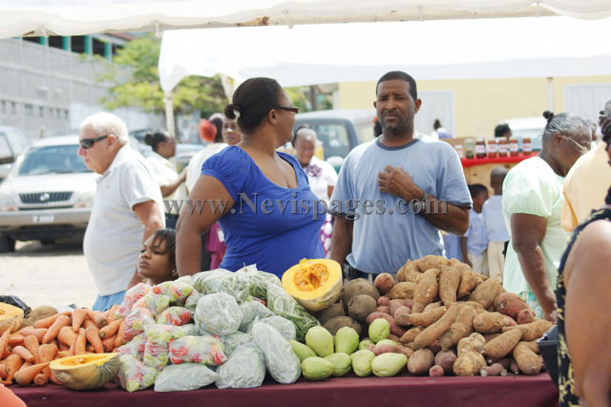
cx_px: 306
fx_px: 1908
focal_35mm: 112
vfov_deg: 12.2
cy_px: 204
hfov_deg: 18.2
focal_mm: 75
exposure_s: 1/250
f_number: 5.6
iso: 100
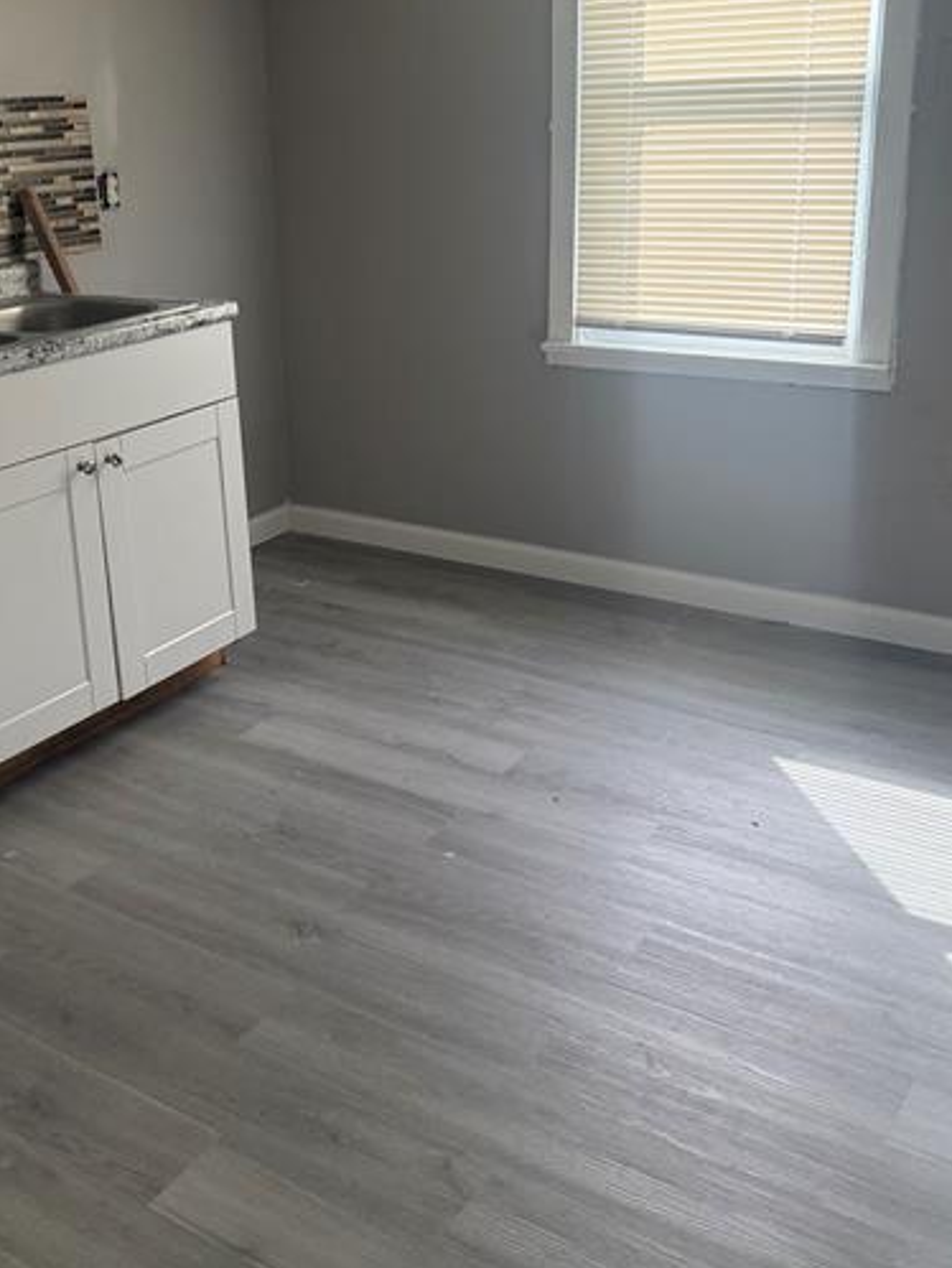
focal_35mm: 37
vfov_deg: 50.0
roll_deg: +2.2
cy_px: 542
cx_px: 321
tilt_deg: -18.2
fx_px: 1356
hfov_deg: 38.3
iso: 200
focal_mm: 6.76
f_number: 1.78
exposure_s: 1/227
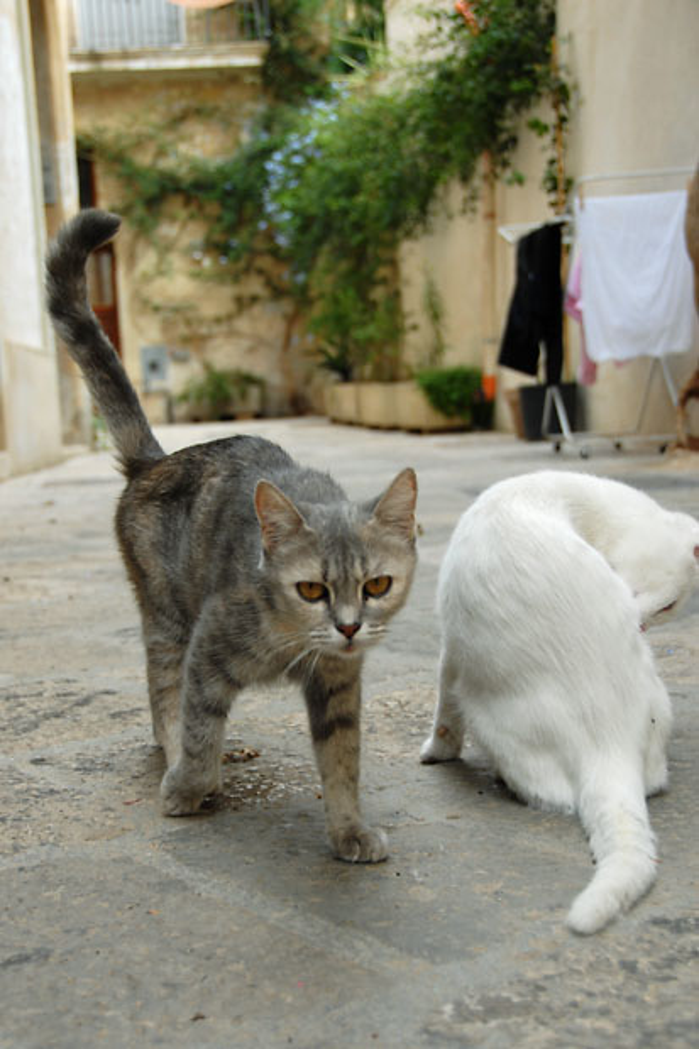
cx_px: 350
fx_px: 1399
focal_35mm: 48
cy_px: 524
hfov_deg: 28.1
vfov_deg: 41.1
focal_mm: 32
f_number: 4
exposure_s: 1/320
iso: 200
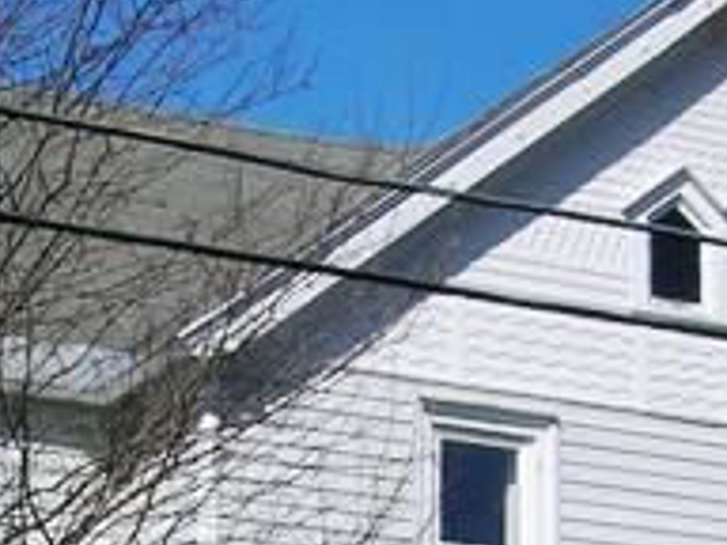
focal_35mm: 153
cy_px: 757
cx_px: 379
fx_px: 3213
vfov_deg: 9.5
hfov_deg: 12.9
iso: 50
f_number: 5.4
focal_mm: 7.7
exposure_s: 1/586
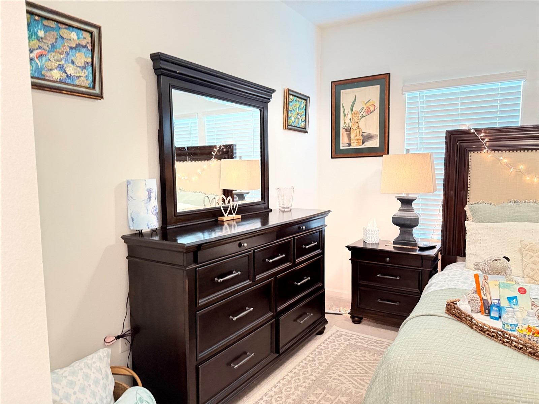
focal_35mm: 24
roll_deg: -0.7
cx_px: 270
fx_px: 374
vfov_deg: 56.8
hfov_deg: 71.6
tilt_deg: -6.4
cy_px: 202
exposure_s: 1/40
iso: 800
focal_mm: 6.76
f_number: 1.78
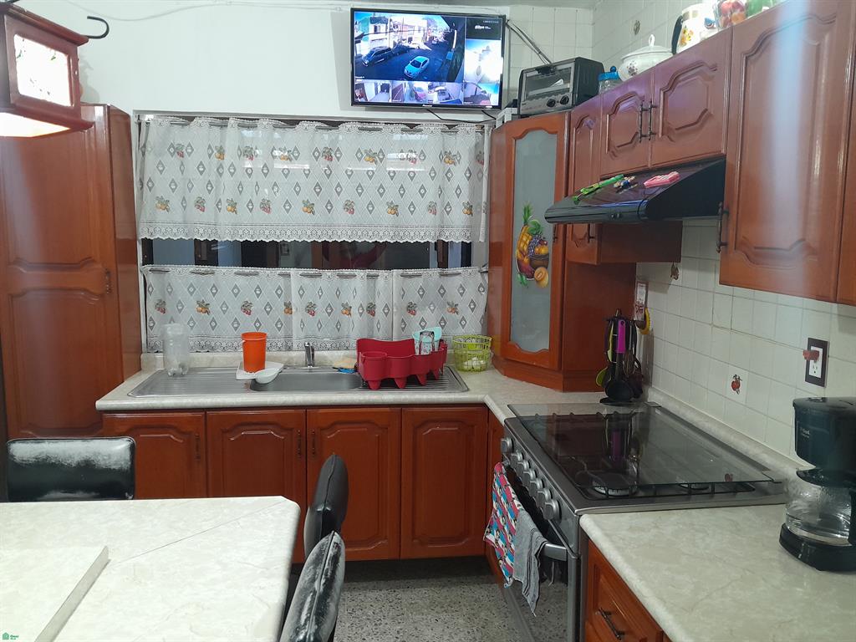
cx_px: 428
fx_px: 643
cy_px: 321
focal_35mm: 26
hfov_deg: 67.3
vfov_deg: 53.1
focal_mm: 3.98
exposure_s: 1/60
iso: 500
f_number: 1.8
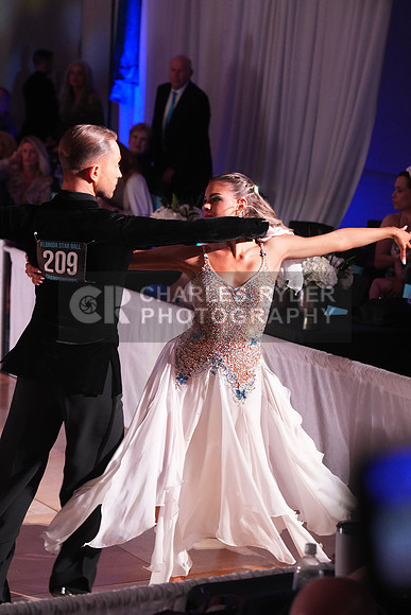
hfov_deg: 12.8
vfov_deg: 19.1
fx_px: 1831
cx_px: 206
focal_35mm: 107
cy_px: 308
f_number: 5
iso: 5000
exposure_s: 1/320
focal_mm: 107
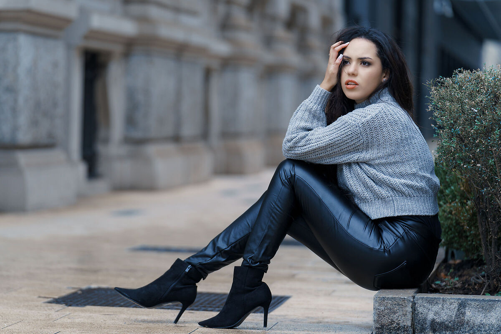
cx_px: 250
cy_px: 167
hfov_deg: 15.2
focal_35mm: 135
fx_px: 1879
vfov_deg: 10.2
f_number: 2.8
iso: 125
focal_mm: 135
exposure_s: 1/125
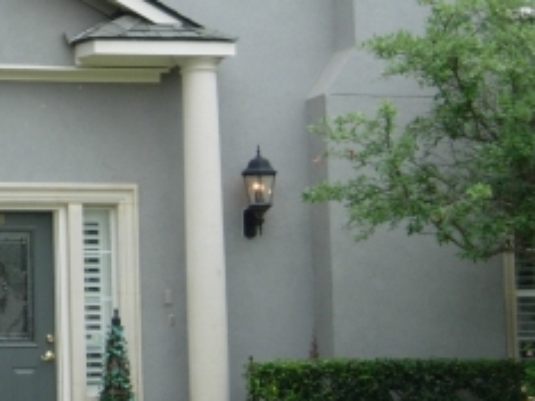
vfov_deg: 8.8
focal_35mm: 168
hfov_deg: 11.5
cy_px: 128
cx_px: -166
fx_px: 2595
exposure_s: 1/483
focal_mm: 12.7
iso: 64
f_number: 3.5
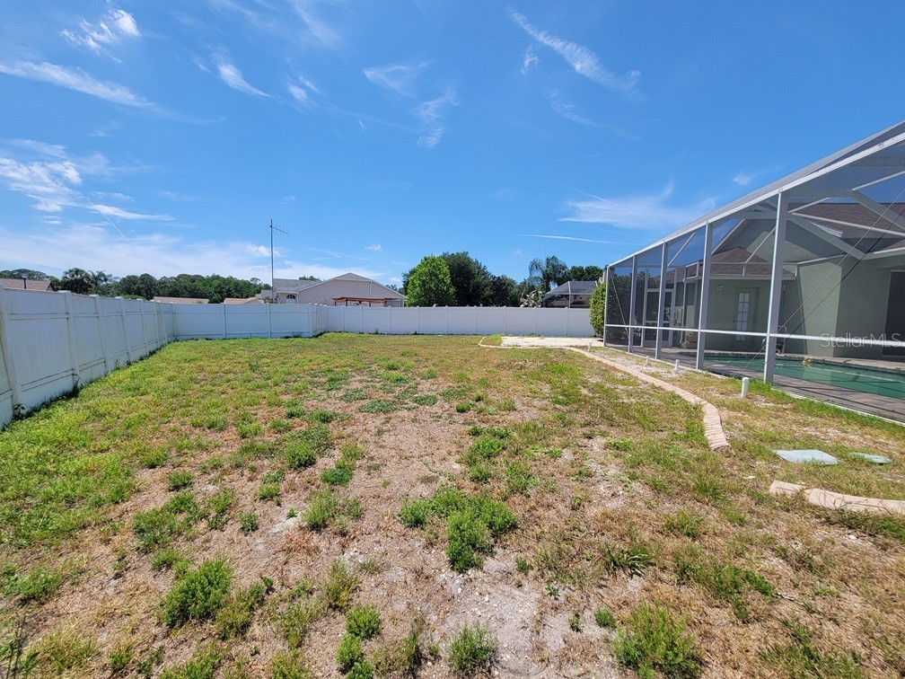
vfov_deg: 89.9
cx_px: 452
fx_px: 340
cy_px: 340
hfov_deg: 106.2
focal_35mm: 13
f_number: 2.2
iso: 50
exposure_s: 1/1704
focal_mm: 2.2
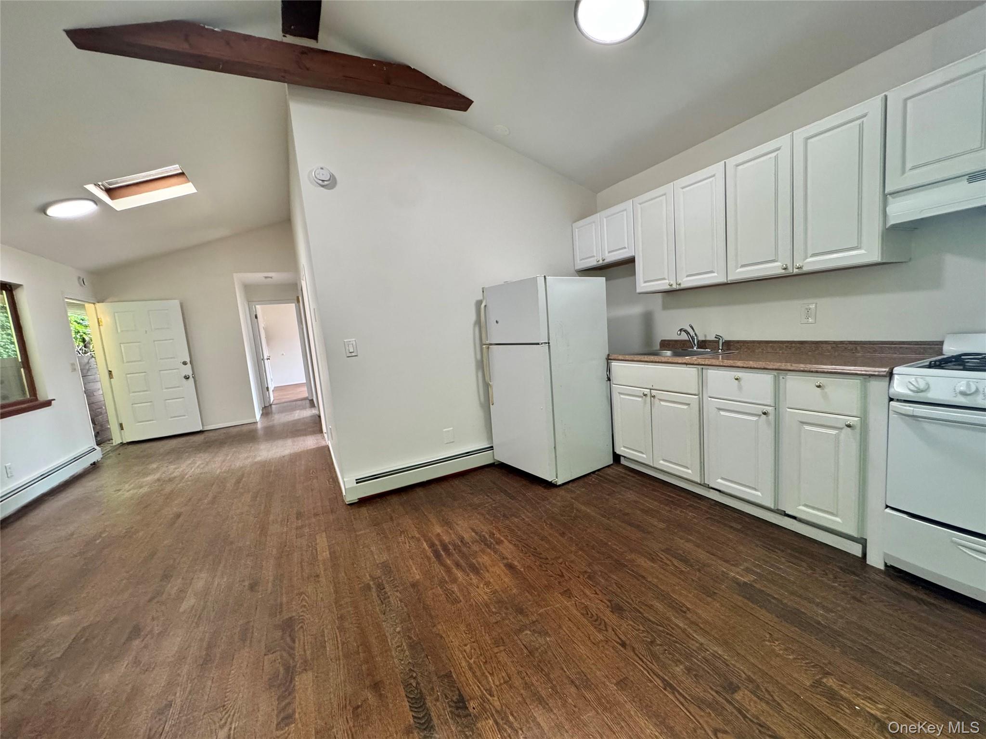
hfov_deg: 102.1
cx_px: 493
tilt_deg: -7.1
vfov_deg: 85.7
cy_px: 370
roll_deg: +5.7
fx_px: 399
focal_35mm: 14
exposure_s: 1/120
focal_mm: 2.22
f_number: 2.2
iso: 250
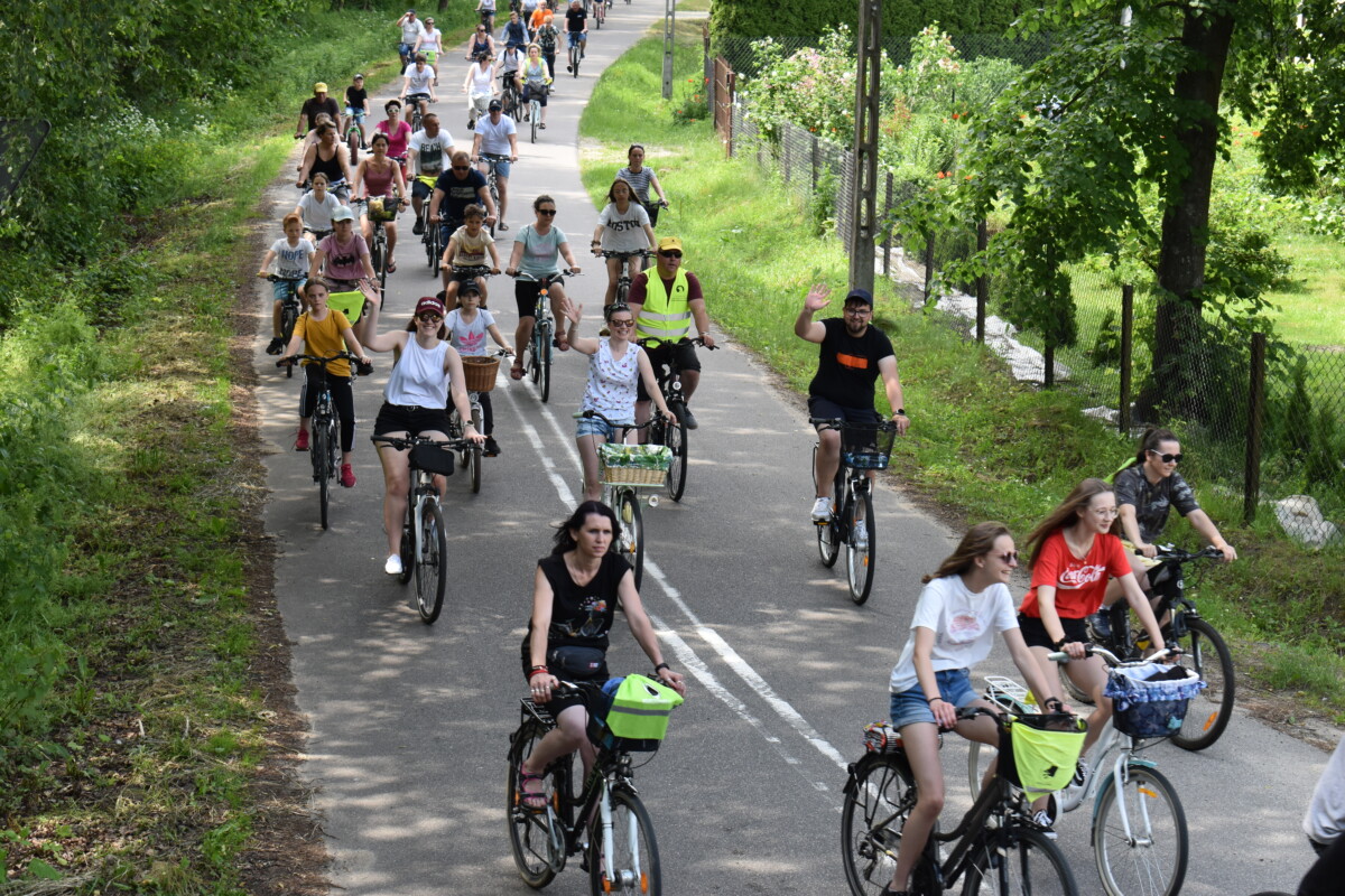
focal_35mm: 82
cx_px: 672
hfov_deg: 24.6
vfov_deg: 16.6
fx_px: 3082
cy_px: 448
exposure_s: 1/250
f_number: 8
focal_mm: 55
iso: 400
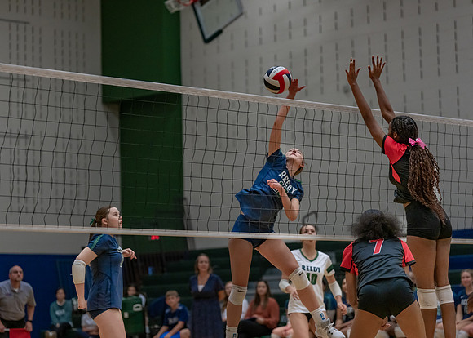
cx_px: 236
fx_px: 1520
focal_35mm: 113
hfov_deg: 17.7
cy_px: 169
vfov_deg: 12.7
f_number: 2.8
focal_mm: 108
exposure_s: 1/1000
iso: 2500
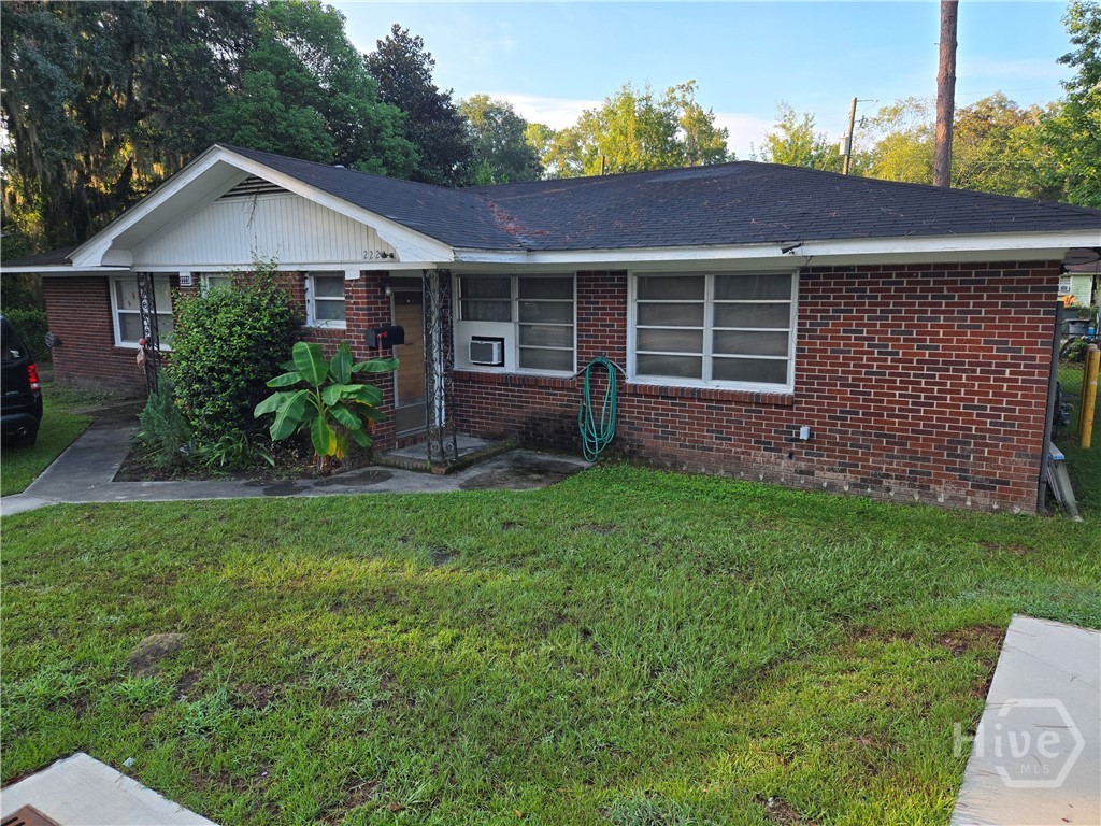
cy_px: 413
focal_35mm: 23
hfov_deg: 73.9
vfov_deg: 58.9
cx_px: 550
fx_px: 732
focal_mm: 5.4
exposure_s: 1/1170
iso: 80
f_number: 1.8
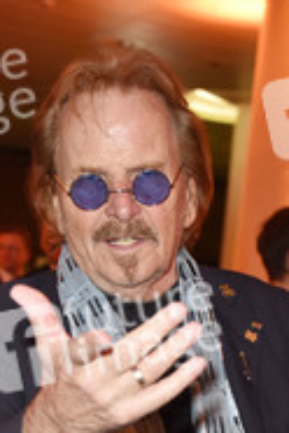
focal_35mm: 103
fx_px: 1240
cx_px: 170
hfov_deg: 13.3
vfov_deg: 19.2
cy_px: 454
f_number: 4.5
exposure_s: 1/40
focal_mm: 48
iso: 1600
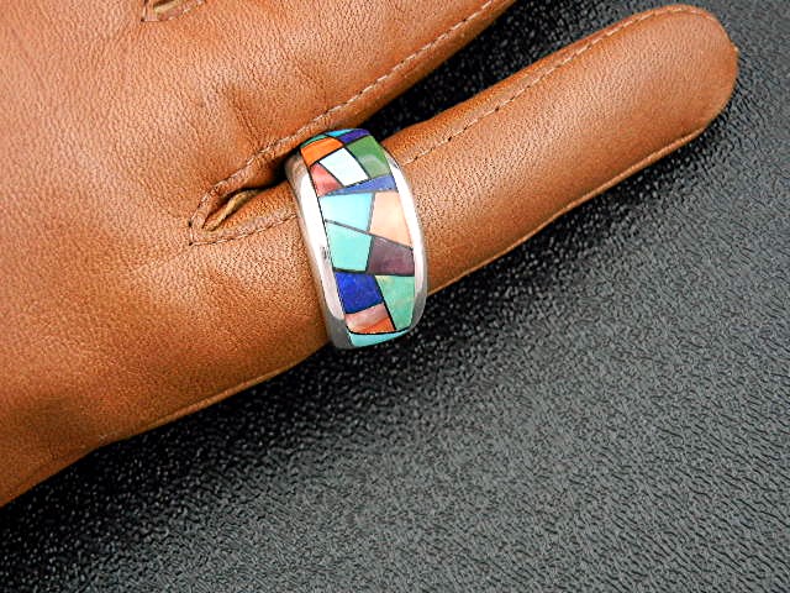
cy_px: 296
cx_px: 395
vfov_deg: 16.6
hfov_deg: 22.0
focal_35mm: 89
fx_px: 2031
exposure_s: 1/2
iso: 200
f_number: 4.4
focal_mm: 16
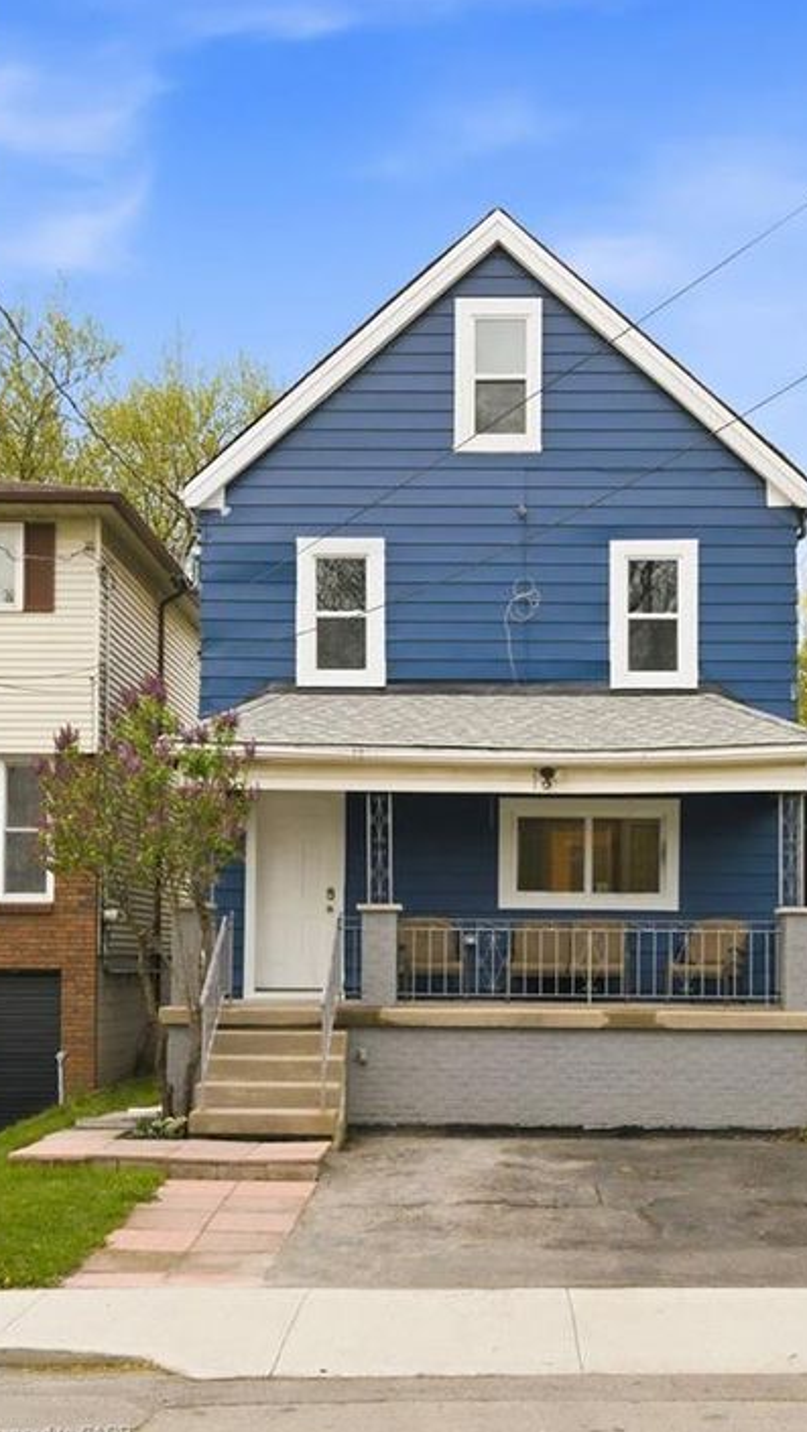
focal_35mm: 39
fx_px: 1482
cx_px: 482
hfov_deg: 30.4
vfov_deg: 51.6
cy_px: 685
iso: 1000
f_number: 9
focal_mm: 35
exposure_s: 1/125
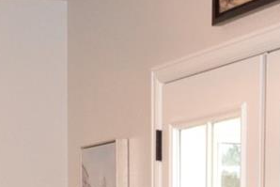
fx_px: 1253
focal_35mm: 161
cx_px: 99
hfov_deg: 12.7
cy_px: 362
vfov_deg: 8.2
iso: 1400
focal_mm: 20
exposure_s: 1/60
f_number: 5.6
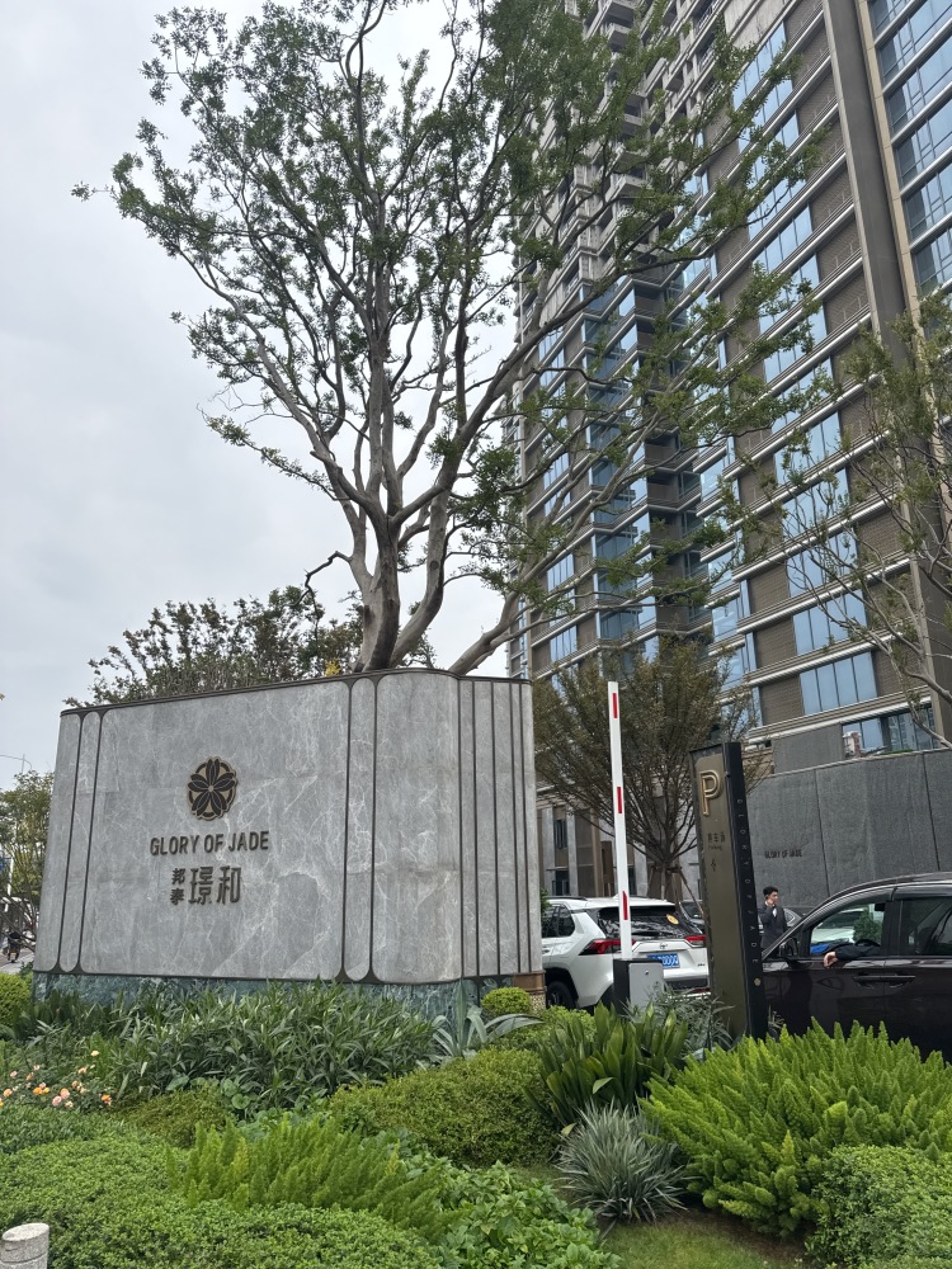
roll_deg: +0.3
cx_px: 476
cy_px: 634
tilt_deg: +16.1
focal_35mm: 24
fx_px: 880
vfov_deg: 71.6
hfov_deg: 56.8
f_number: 1.78
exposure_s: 1/2611
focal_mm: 6.76
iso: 80
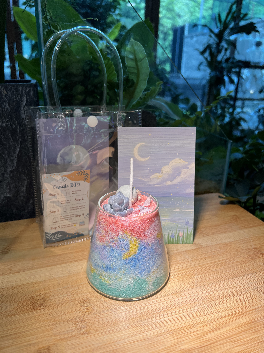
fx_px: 264
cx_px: 132
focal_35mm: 26
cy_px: 176
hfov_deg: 53.1
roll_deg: -2.7
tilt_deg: -20.9
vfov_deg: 67.3
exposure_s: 1/439
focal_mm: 5.7
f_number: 1.5
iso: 50
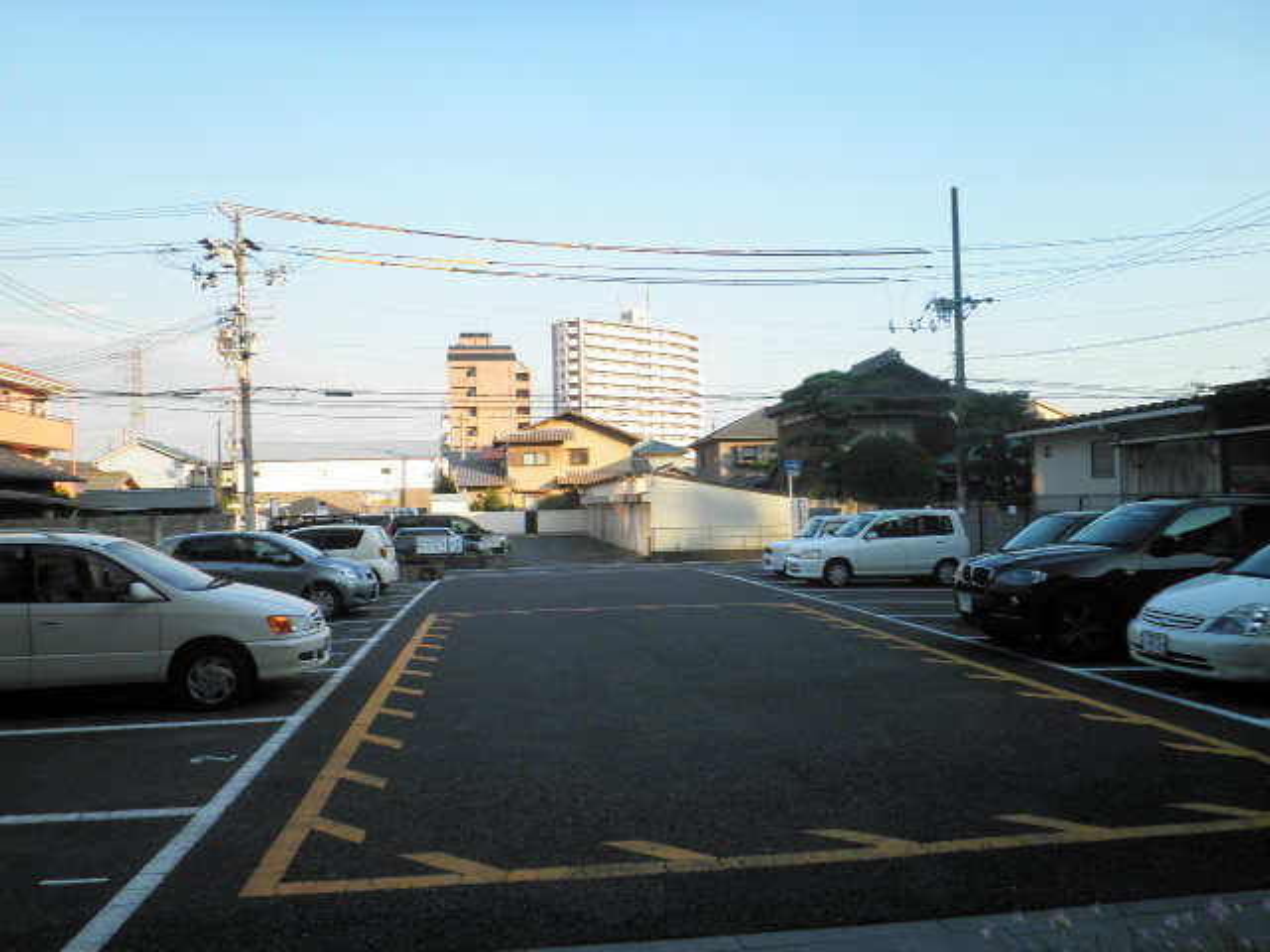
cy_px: 476
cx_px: 635
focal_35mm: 26
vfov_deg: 53.1
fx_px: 954
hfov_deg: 67.3
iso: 64
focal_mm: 4.7
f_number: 2.8
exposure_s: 1/320
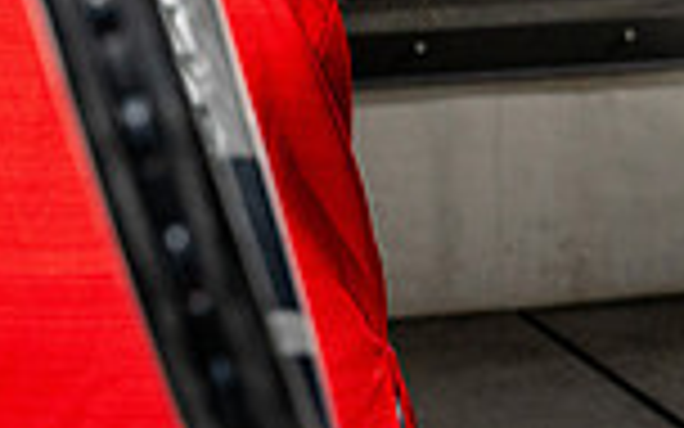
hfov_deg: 10.4
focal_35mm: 200
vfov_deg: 6.3
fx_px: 3728
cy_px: -581
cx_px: 108
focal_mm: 44
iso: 1600
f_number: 6.3
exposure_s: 1/250
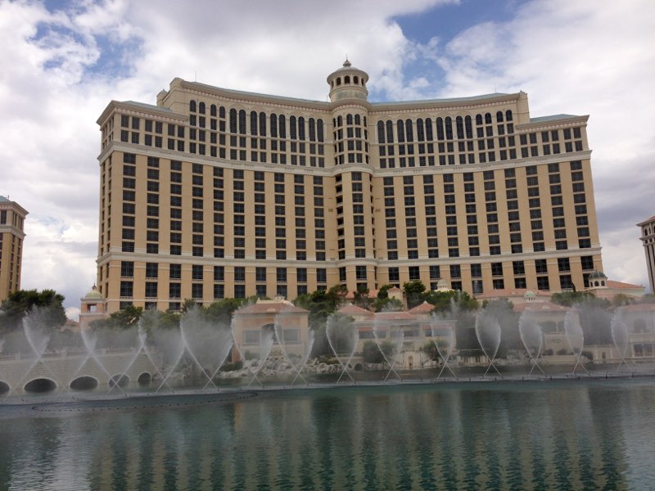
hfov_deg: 55.4
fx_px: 624
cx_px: 328
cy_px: 246
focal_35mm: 33
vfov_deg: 42.9
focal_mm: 4.13
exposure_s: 1/2584
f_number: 2.4
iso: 50
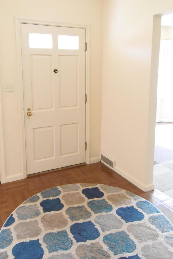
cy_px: 105
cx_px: 76
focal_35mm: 29
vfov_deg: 63.1
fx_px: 209
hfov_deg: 44.9
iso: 4000
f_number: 4.5
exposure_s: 1/125
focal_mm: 10
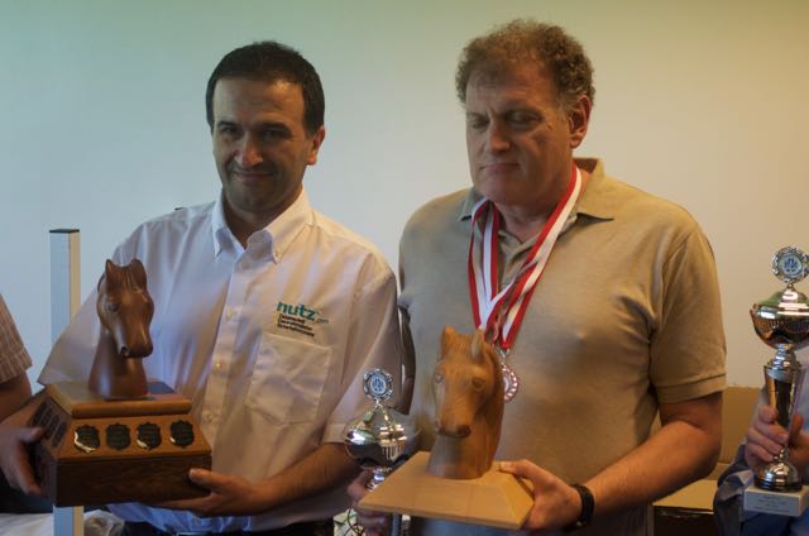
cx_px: 404
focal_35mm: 68
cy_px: 268
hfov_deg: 29.9
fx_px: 1514
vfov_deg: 20.1
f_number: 5.3
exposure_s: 1/60
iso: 720
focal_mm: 45
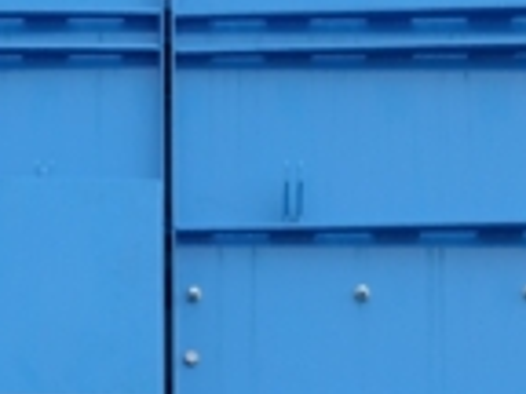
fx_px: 2249
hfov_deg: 13.3
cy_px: 518
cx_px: 150
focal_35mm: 148
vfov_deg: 9.8
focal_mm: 19
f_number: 4.5
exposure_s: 1/160
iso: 200
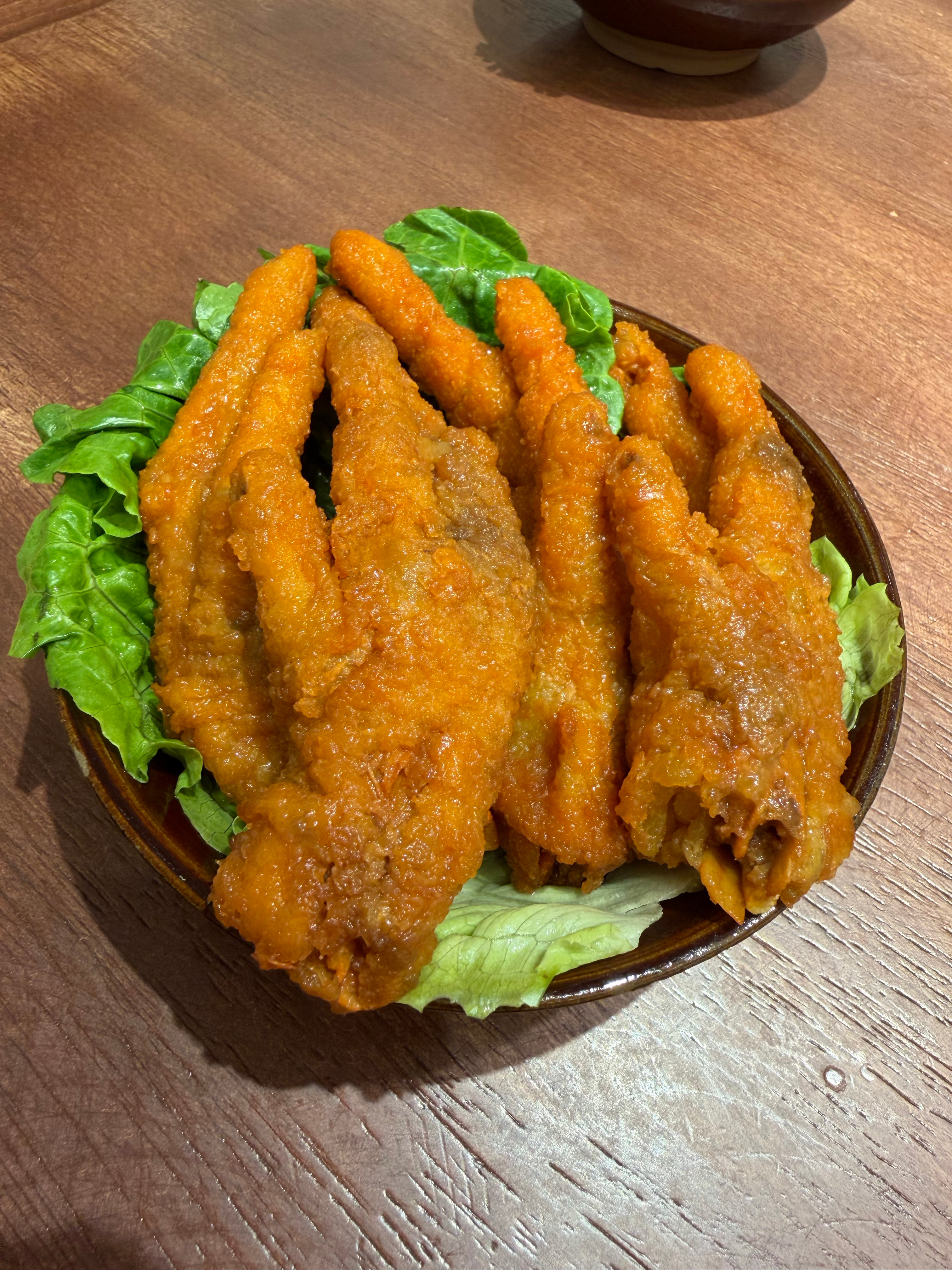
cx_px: 476
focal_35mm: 24
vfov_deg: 71.6
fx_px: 880
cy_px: 635
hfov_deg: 56.8
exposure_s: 1/100
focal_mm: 2.22
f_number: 2.2
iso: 100
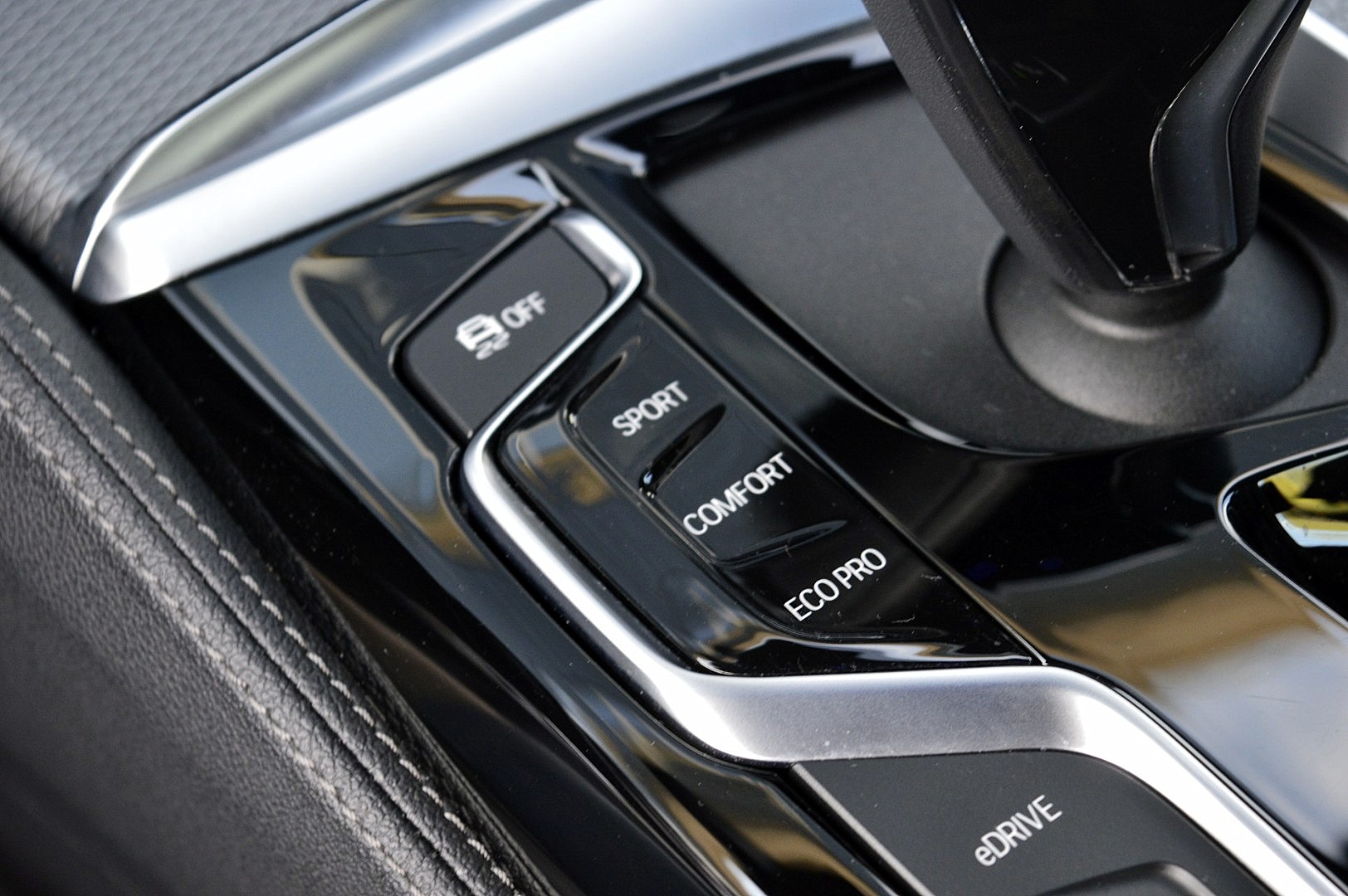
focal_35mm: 82
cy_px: 448
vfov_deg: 16.5
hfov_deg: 24.6
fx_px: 3087
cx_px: 674
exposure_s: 1/60
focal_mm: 55
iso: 800
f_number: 7.1
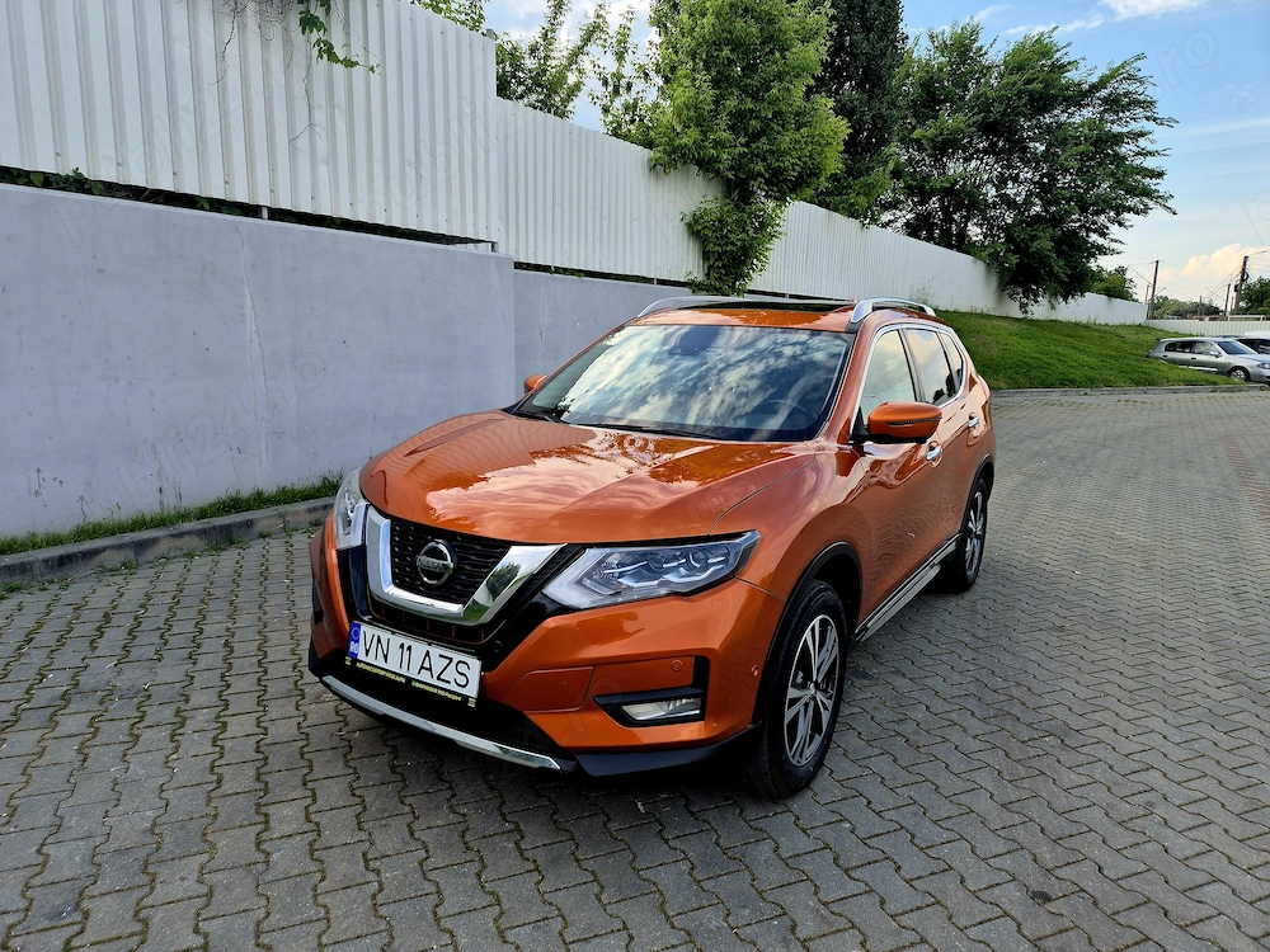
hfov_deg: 73.9
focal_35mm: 23
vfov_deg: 58.9
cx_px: 635
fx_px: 844
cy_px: 476
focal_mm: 5.4
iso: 25
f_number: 1.8
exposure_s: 1/476
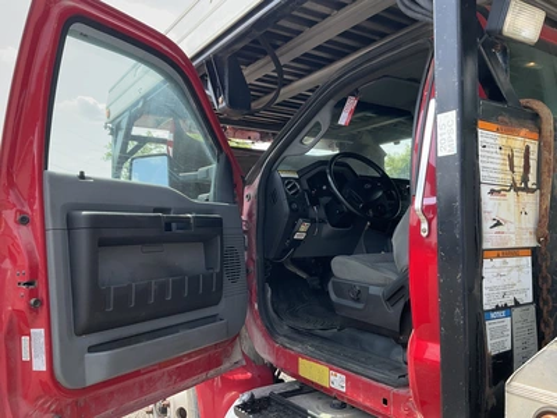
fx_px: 467
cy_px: 209
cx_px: 278
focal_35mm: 29
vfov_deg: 48.2
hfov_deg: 61.7
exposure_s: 1/375
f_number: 1.8
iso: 25
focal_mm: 3
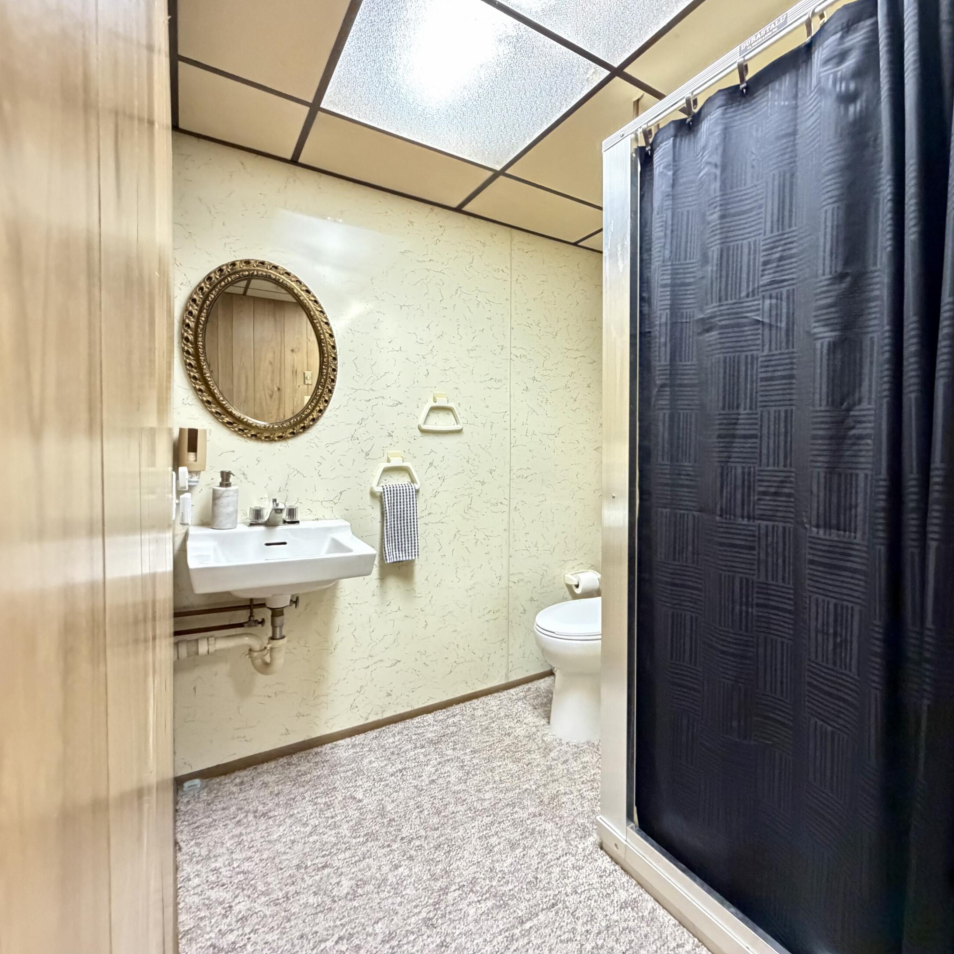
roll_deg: -0.5
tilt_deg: -1.4
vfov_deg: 83.9
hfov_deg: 83.3
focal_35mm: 17
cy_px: 463
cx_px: 552
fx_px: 530
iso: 1250
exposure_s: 1/60
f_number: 2.2
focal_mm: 2.22
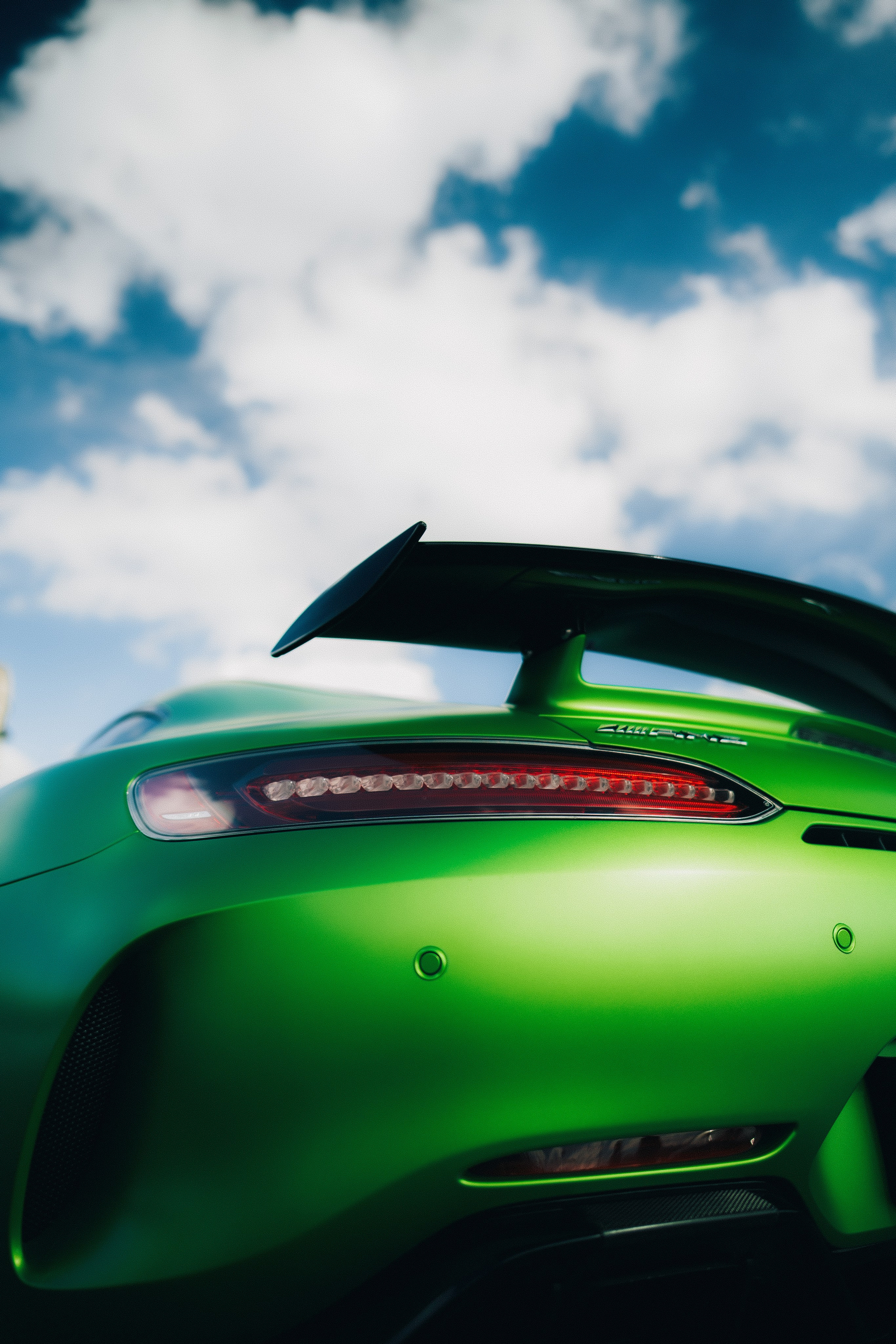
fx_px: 896
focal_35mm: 24
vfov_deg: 73.7
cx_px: 448
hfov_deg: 53.1
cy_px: 672
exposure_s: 1/1600
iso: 50
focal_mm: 24
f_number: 1.4
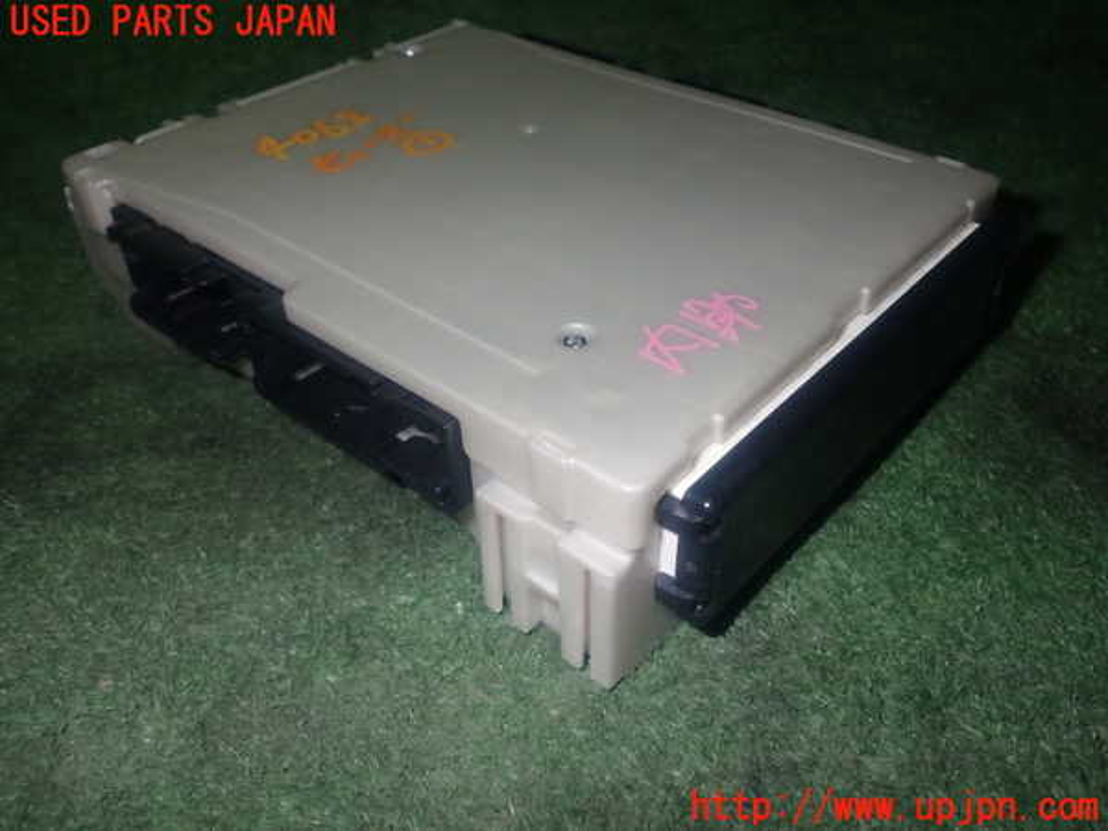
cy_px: 416
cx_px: 554
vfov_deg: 44.2
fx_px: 1024
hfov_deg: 56.8
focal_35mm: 32
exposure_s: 1/30
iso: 200
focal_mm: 5.79
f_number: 7.1
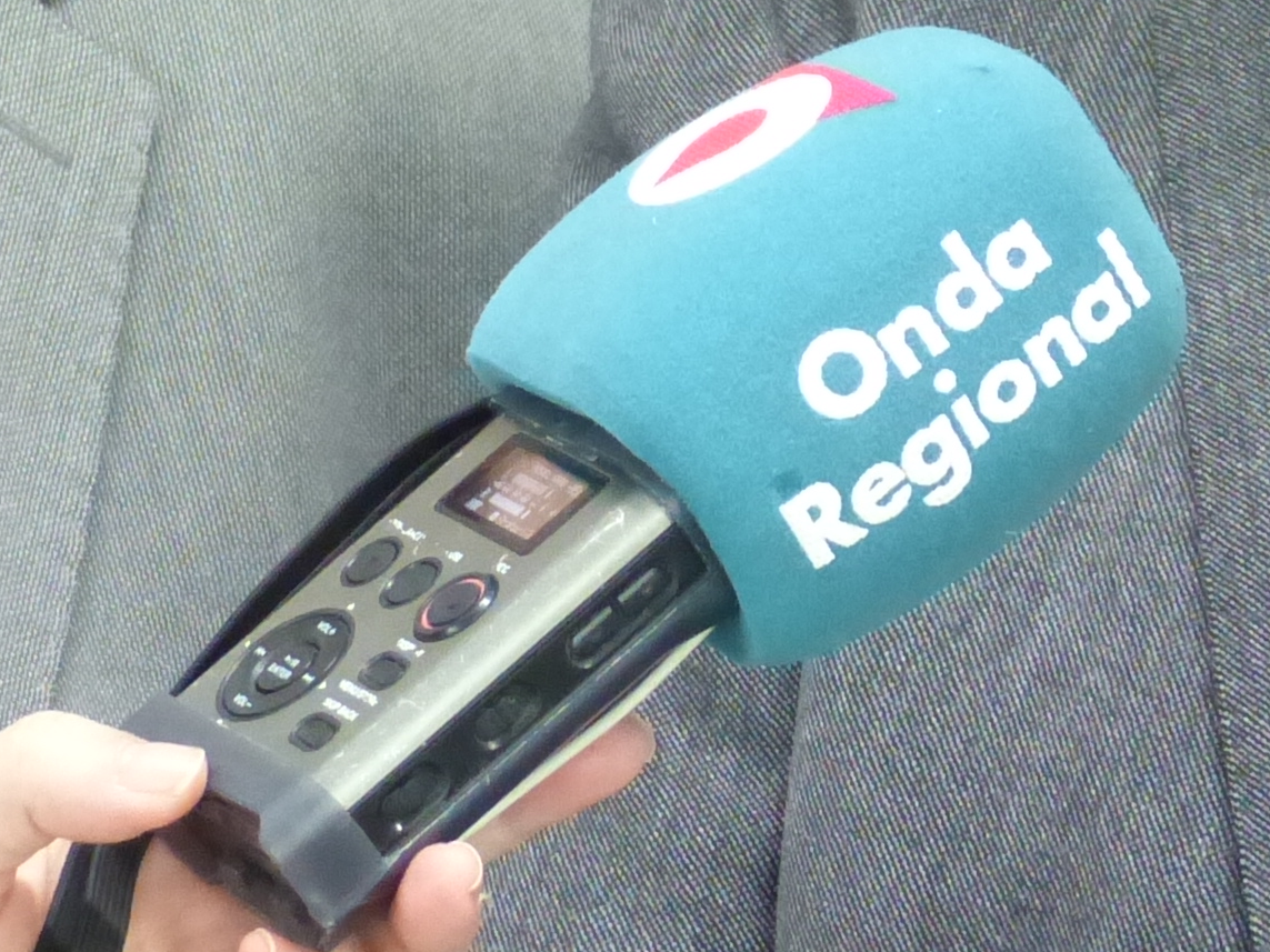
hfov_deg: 5.6
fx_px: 13096
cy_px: -400
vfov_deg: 4.1
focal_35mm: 357
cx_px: 810
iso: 800
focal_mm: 18.3
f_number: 2.8
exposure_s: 1/80
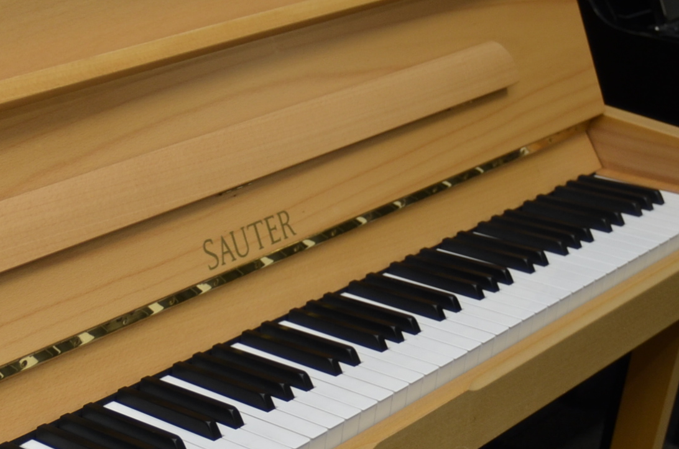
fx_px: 1656
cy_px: 414
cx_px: -32
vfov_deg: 15.3
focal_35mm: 88
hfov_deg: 22.1
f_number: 4.2
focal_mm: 26
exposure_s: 1/125
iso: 400
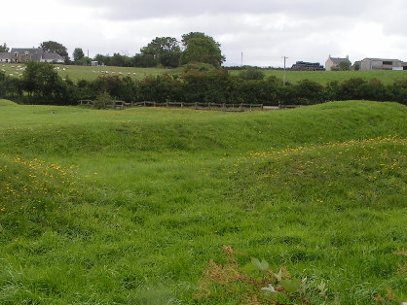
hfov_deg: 25.9
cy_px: 166
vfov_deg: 19.7
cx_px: 163
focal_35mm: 75
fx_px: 882
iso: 50
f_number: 5.6
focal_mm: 7.6
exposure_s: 1/200
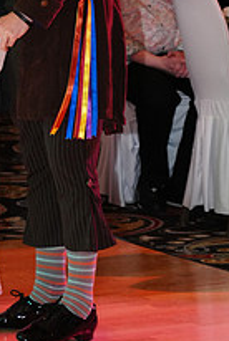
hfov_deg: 4.7
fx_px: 2805
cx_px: -44
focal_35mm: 295
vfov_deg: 6.9
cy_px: -71
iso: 2500
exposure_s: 1/250
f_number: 4
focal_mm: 105
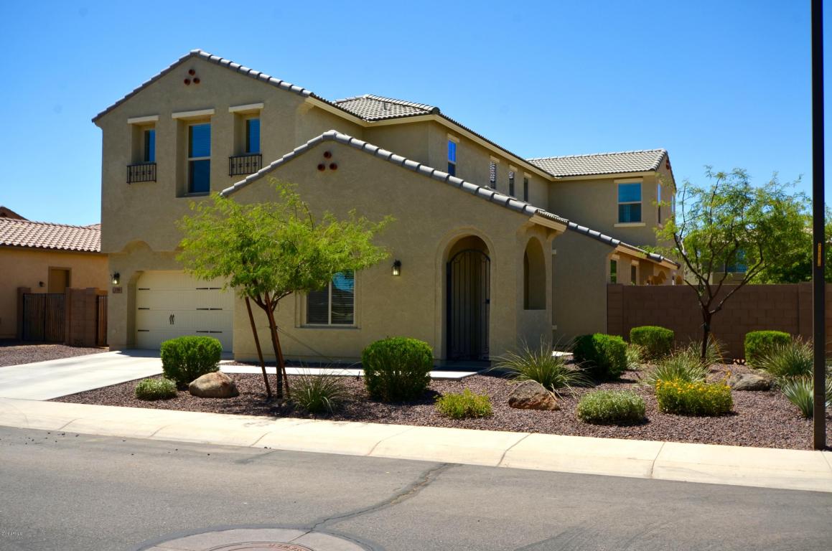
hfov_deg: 53.2
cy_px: 276
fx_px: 830
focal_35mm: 36
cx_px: 416
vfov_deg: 36.7
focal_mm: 24
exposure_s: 1/250
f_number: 10
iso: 100
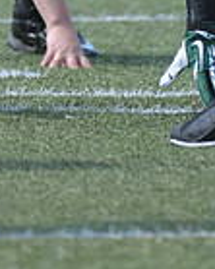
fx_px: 17733
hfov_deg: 0.7
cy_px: -261
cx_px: 94
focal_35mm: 2227
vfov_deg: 0.9
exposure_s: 1/1600
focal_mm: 380
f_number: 4
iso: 640
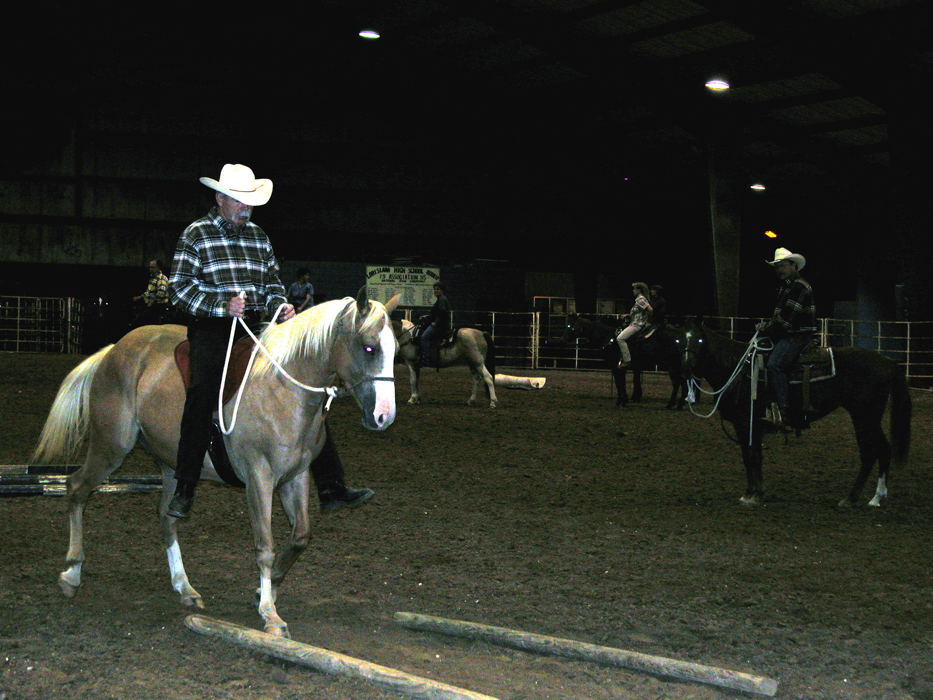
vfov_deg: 18.9
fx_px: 2102
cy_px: 350
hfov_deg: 25.0
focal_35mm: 78
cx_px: 466
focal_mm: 19.9
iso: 100
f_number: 3.4
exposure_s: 1/125
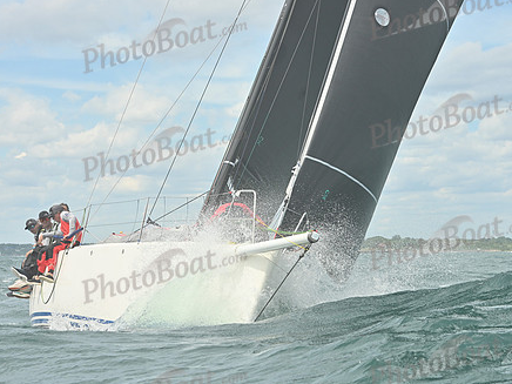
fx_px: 1553
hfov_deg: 18.7
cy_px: 196
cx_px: 309
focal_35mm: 105
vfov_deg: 14.1
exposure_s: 1/1250
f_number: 9
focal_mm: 82
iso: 320
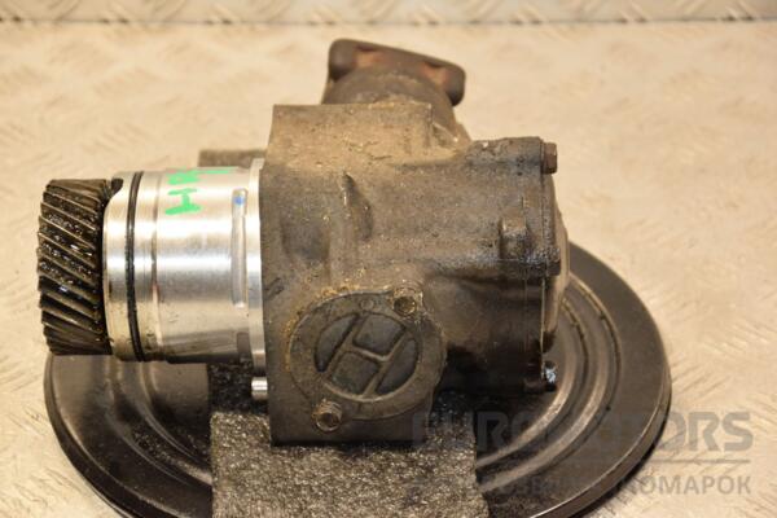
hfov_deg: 19.5
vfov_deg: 13.0
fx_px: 2266
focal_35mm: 105
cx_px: 388
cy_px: 259
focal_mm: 70
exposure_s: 1/125
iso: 800
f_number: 5.3
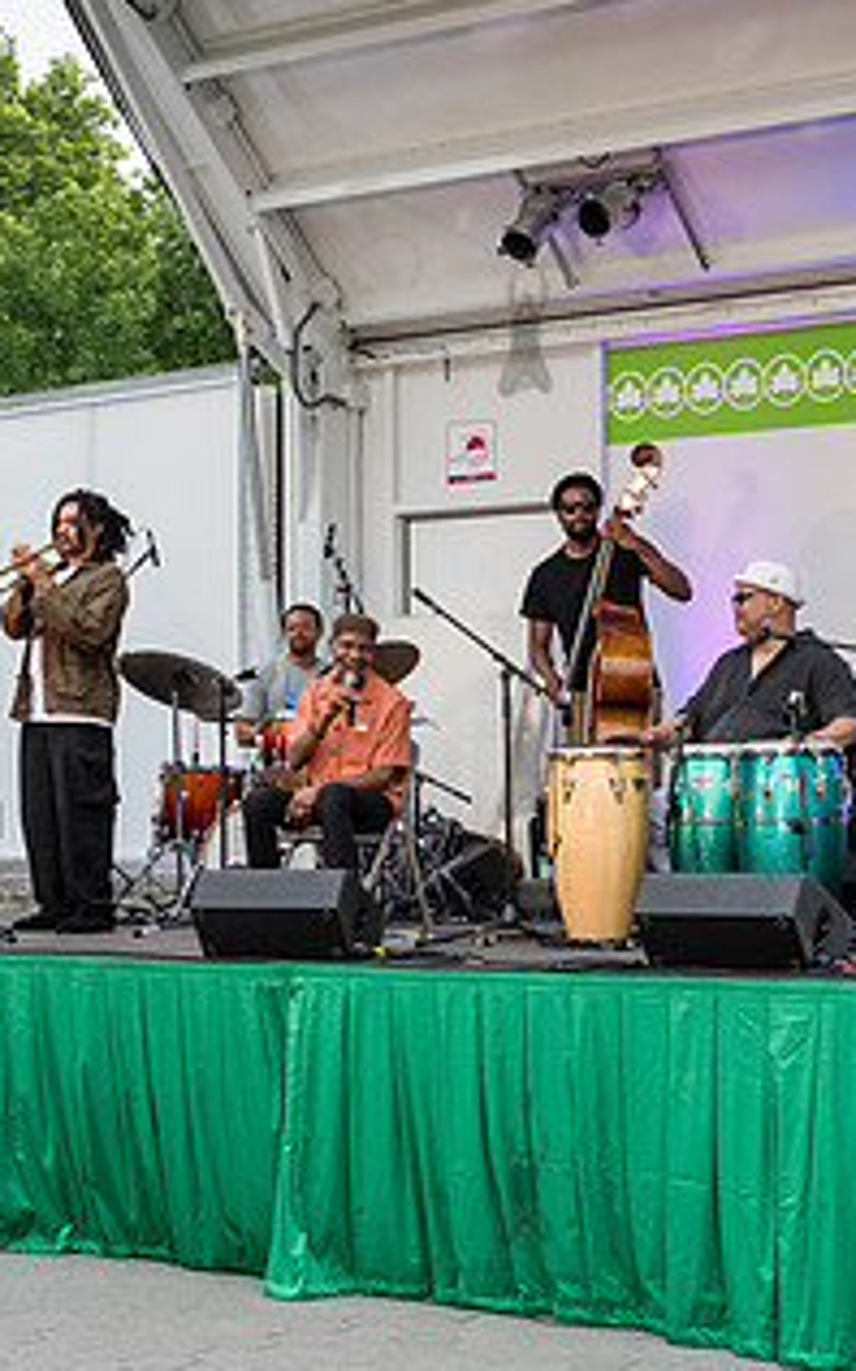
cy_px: 779
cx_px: 448
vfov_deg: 25.5
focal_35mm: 81
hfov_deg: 16.1
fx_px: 3025
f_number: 4.5
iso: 1000
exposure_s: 1/320
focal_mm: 40
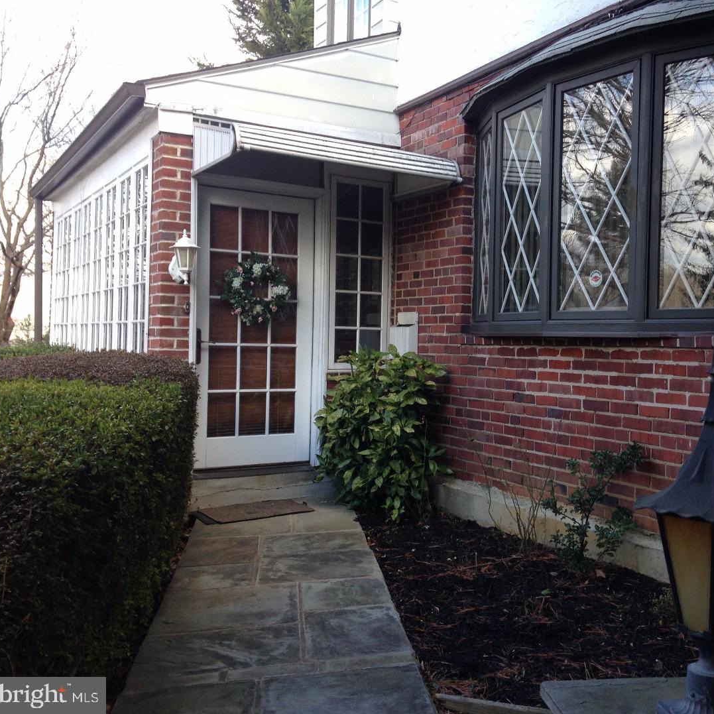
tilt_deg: -2.5
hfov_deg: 42.3
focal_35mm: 39
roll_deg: -2.2
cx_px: 467
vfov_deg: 42.8
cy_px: 357
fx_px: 910
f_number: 2.4
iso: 50
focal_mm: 4.12
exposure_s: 1/192
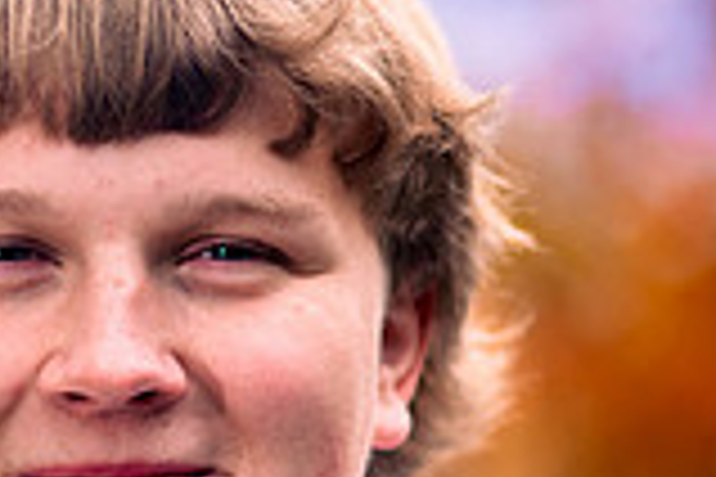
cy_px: 515
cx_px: -135
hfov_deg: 5.4
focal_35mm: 382
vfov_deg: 3.6
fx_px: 7597
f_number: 2
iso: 200
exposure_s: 1/500
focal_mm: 105
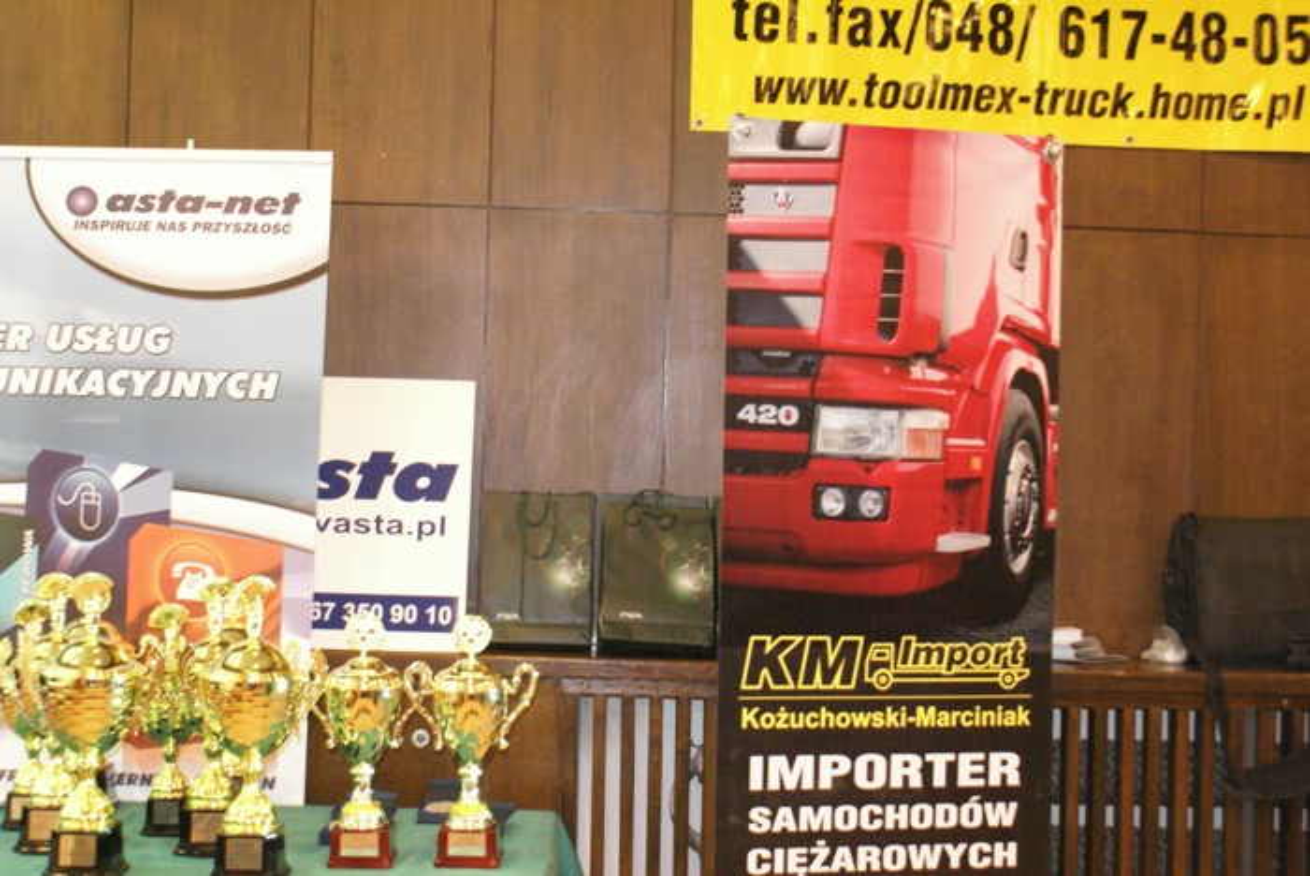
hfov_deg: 43.6
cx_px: 655
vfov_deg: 29.9
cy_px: 438
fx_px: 1639
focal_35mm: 45
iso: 1600
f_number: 5
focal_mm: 30
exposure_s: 1/8
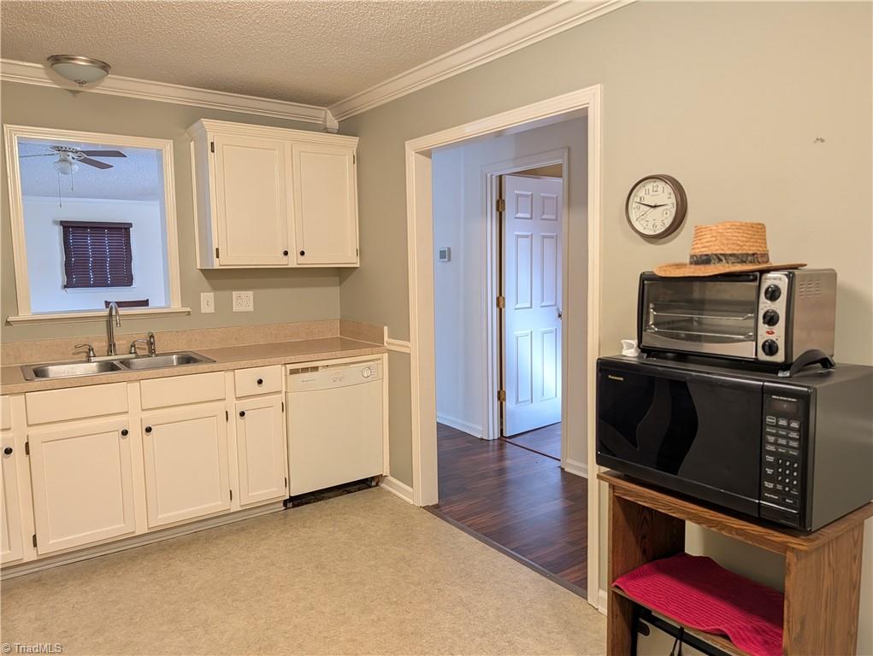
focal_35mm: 24
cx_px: 436
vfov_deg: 56.9
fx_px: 606
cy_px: 328
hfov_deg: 71.5
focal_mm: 6.9
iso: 214
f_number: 1.68
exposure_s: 1/30
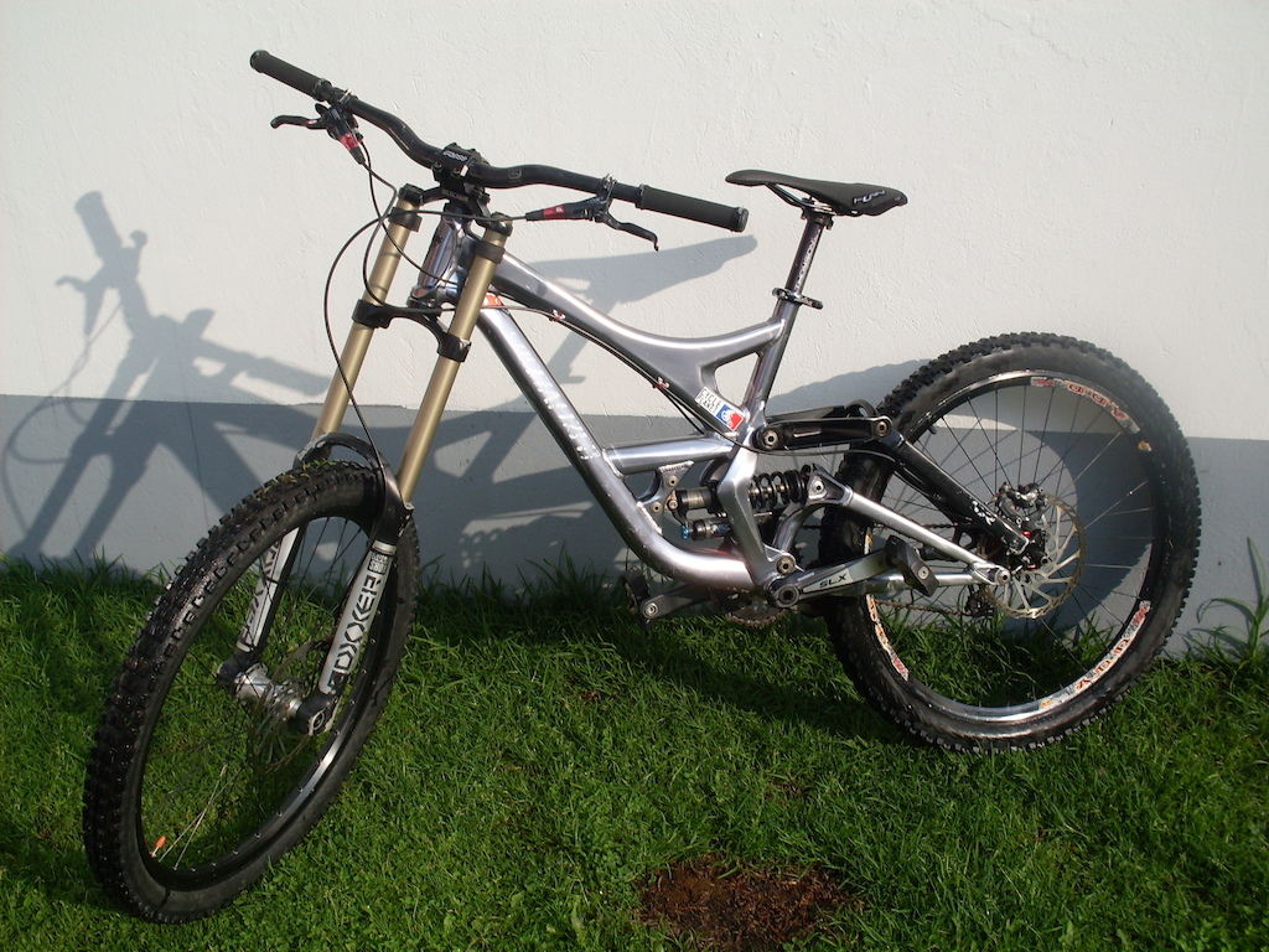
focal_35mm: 38
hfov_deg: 49.0
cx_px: 634
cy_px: 476
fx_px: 1393
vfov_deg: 37.7
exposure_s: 1/180
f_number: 8.4
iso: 80
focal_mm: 6.3
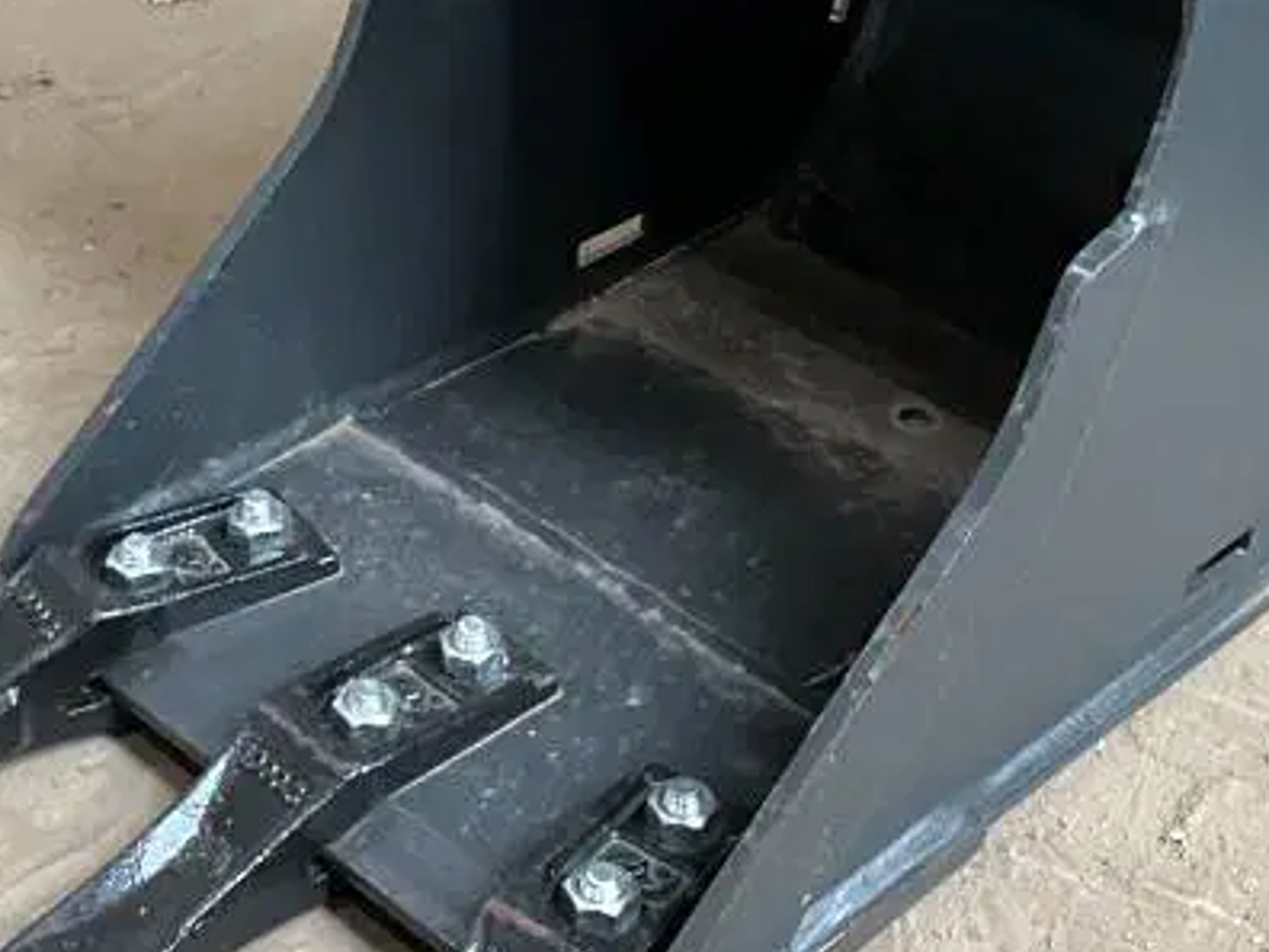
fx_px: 2749
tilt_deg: -34.9
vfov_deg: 19.6
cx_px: 593
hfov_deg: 26.0
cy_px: 301
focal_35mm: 75
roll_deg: +0.4
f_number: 1.8
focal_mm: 3
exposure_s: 1/60
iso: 125
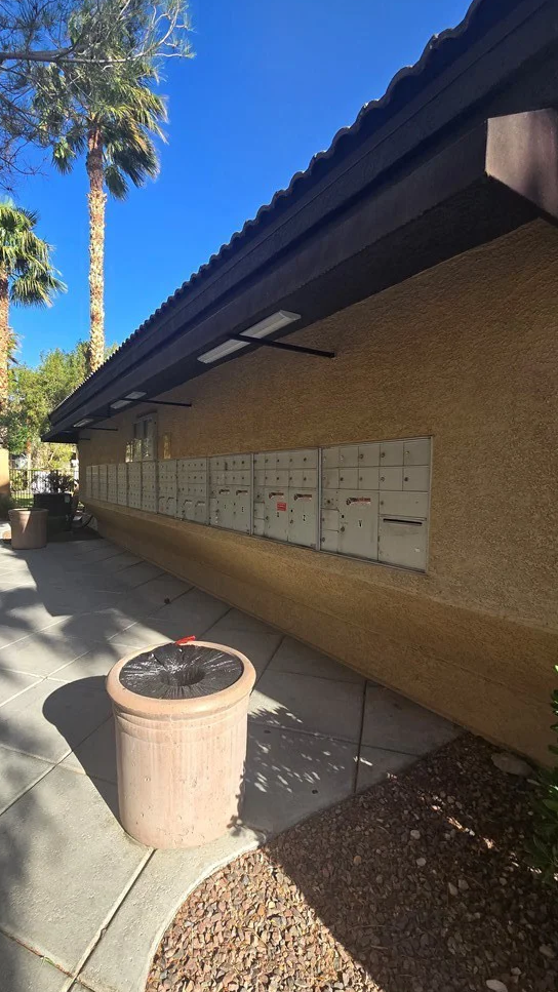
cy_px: 512
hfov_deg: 70.0
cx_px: 230
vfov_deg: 103.0
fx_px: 395
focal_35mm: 15
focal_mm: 2.2
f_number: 2.2
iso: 125
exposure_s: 1/2000
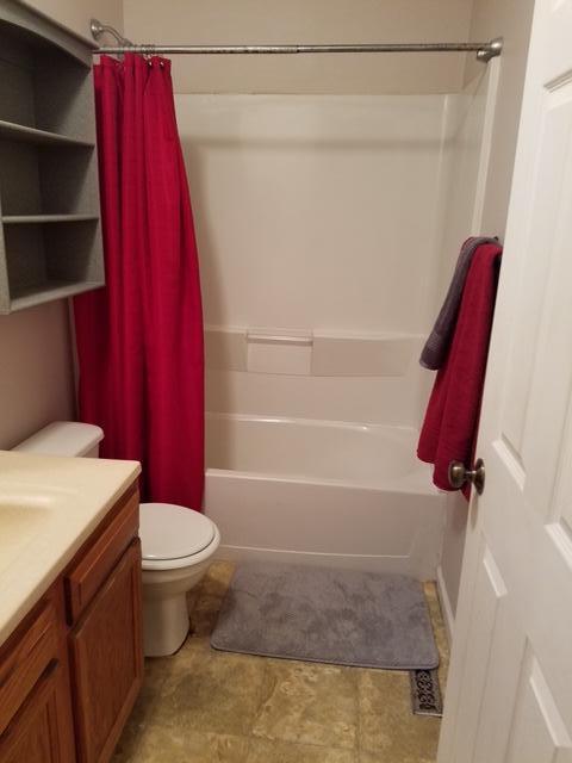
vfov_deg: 67.3
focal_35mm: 26
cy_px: 382
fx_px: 573
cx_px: 286
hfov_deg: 53.1
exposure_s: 1/24
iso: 160
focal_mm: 4.2
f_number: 1.7
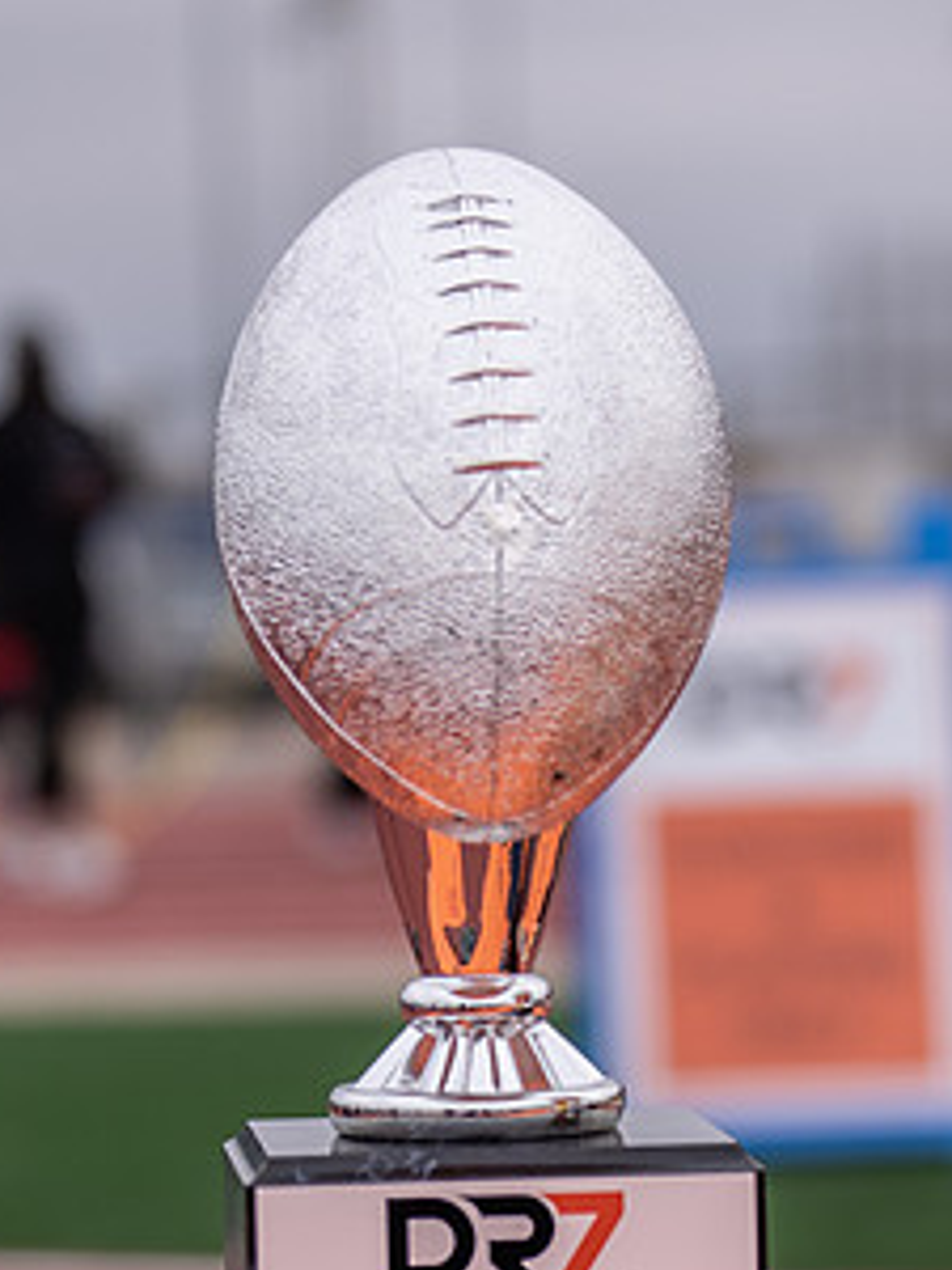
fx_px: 7040
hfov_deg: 7.7
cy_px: 985
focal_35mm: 192
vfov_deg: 10.3
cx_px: 449
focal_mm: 70
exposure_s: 1/800
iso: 100
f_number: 2.8
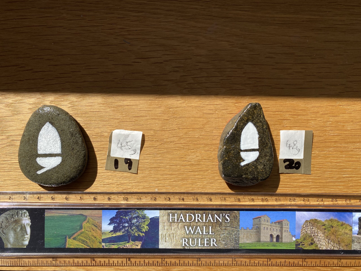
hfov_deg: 67.3
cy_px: 136
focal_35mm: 26
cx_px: 180
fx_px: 271
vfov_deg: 53.1
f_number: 1.8
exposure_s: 1/1701
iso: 32
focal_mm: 4.25
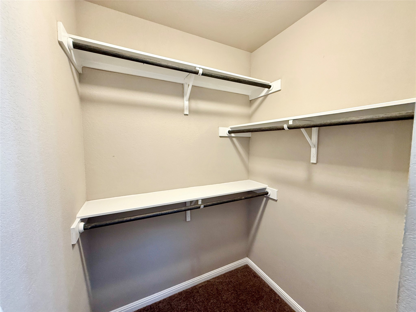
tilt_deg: -4.0
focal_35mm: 14
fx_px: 168
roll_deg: -0.4
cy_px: 156
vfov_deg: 85.7
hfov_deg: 102.1
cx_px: 208
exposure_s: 1/60
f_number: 2.2
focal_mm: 2.22
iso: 250
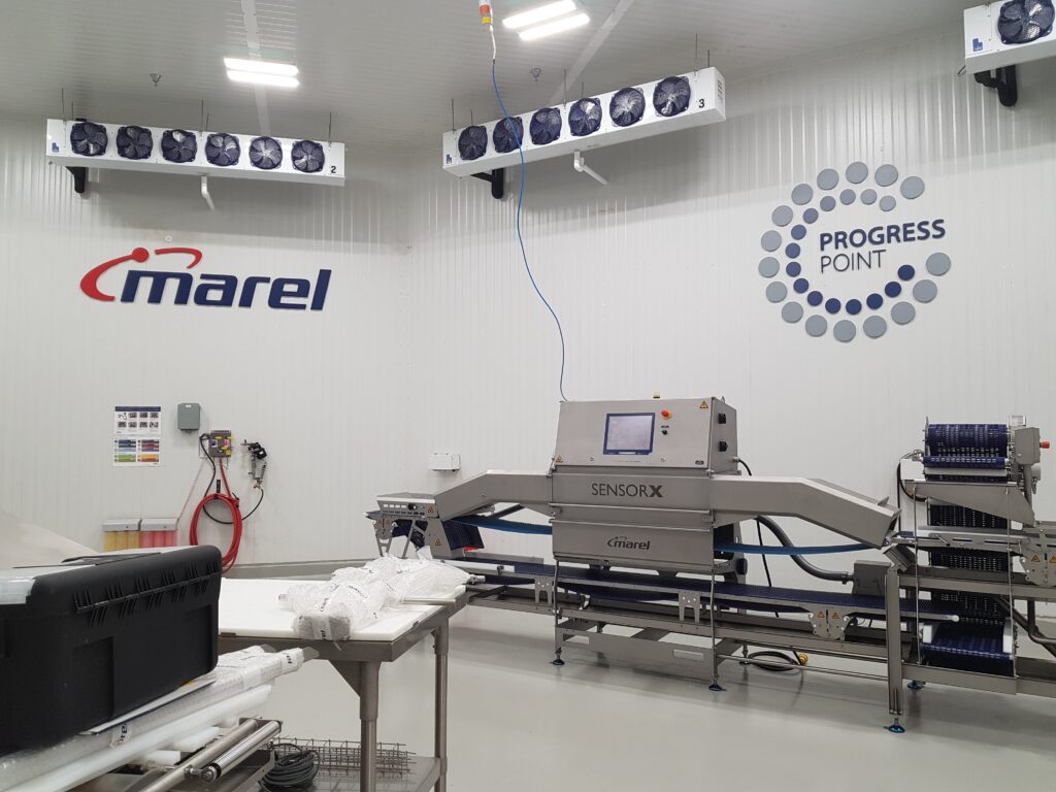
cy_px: 396
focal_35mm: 26
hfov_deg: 67.3
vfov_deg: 53.1
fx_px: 793
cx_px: 528
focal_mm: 4.2
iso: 50
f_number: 1.7
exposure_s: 1/60
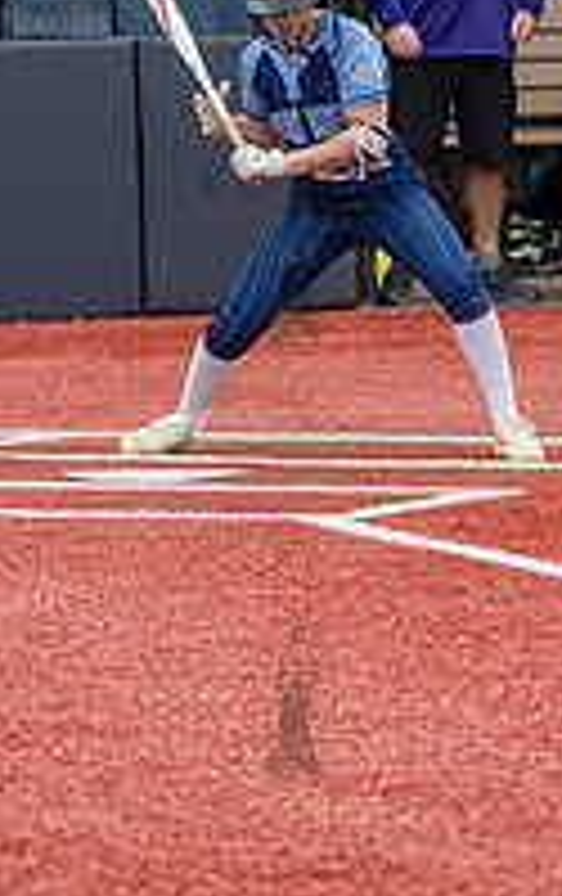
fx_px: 9059
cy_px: 263
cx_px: 292
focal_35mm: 371
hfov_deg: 3.6
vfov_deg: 5.7
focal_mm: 125
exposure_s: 1/800
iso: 800
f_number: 3.5
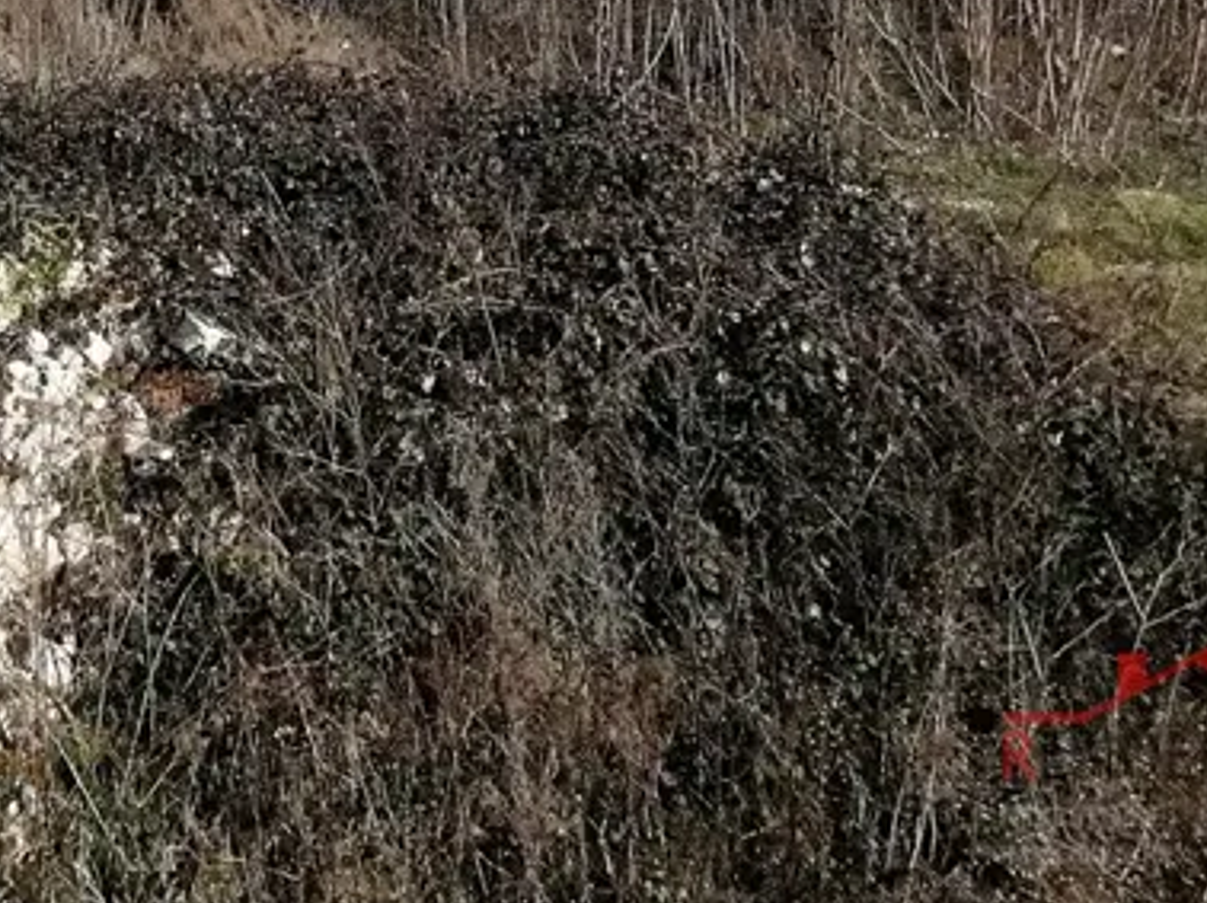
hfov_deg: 47.1
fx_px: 1254
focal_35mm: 36
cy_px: -41
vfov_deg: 35.1
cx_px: 160
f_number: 2.4
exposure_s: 1/959
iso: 50
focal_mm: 2.7
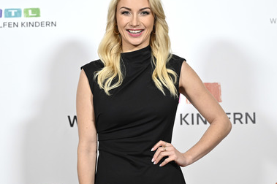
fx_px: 1053
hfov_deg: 15.0
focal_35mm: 137
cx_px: 136
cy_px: 81
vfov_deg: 10.0
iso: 1000
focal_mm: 115
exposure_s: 1/500
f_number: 2.8
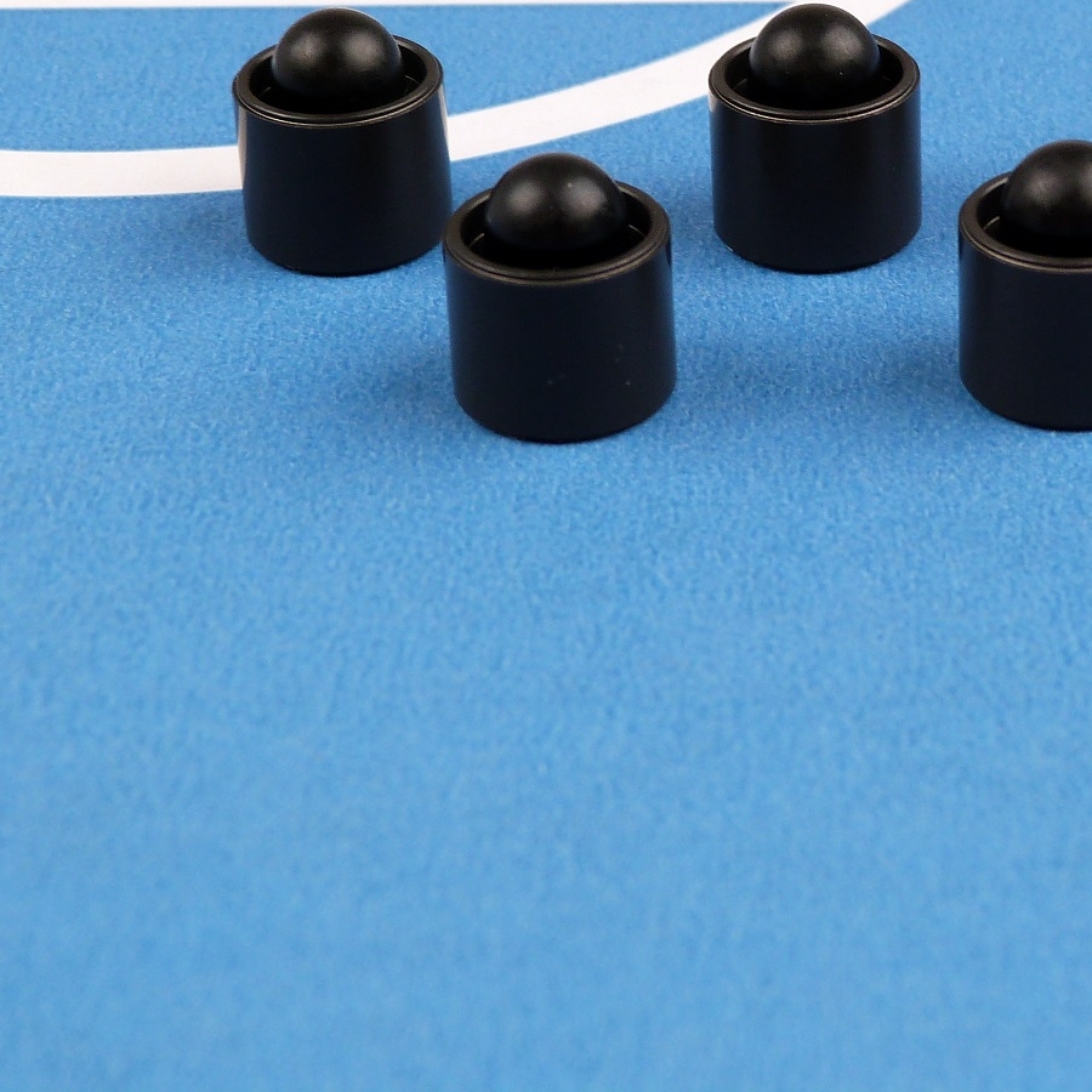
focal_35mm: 110
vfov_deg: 15.7
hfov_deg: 15.7
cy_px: 186
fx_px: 3926
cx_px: 863
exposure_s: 1/60
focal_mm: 10
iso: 100
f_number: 3.2
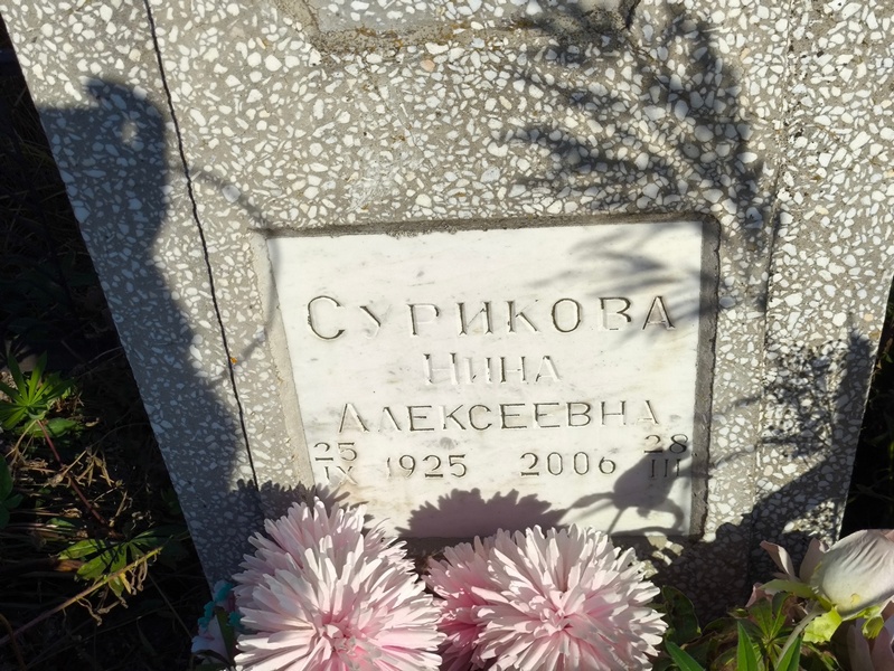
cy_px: 336
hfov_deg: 38.2
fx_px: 1292
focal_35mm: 50
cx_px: 447
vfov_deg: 29.1
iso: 50
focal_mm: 4.71
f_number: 1.7
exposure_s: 1/1622
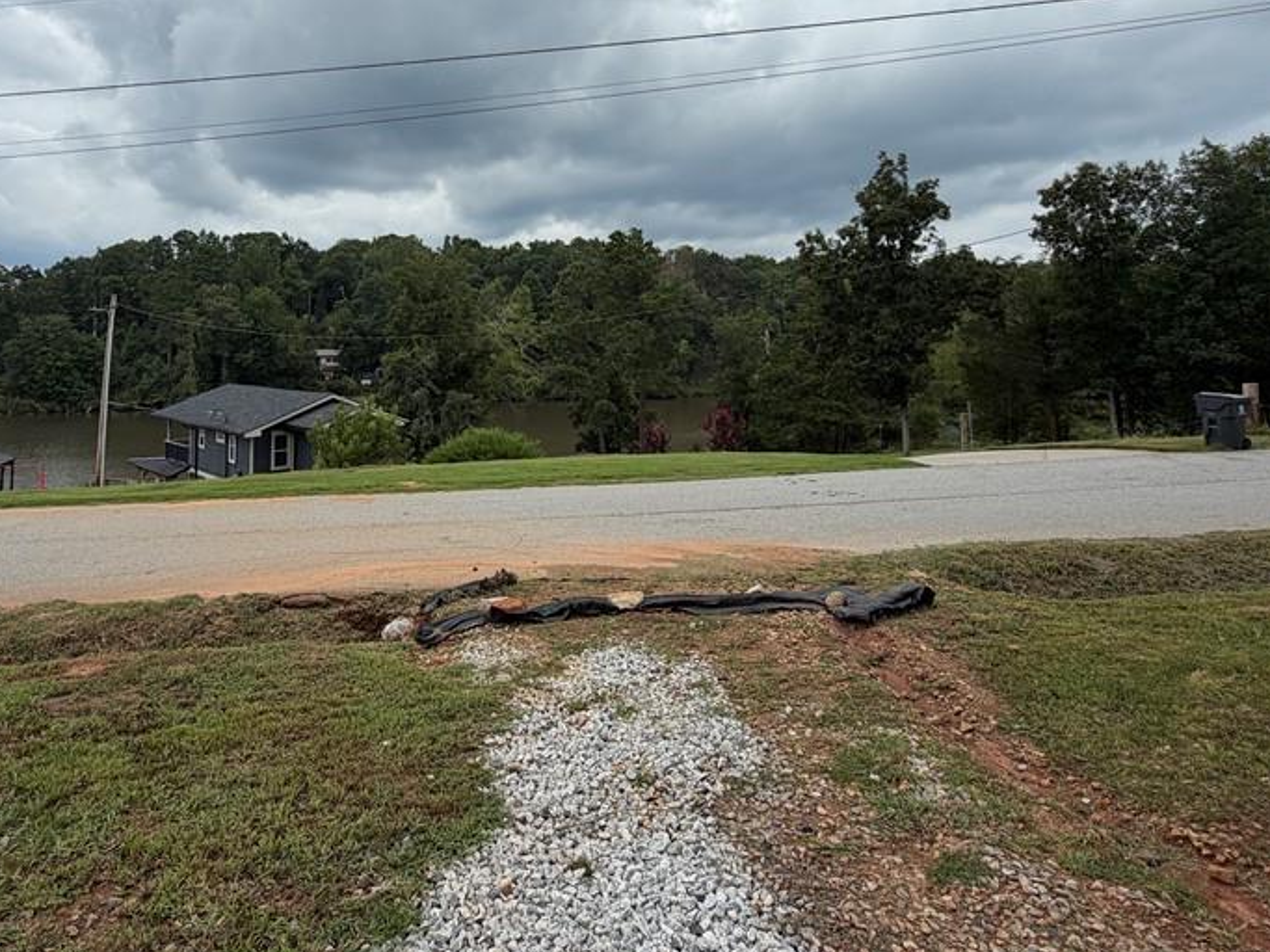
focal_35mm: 21
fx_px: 770
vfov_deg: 61.4
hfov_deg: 78.3
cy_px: 294
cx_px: 523
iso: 20
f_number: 2.2
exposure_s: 1/1033
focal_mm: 2.22
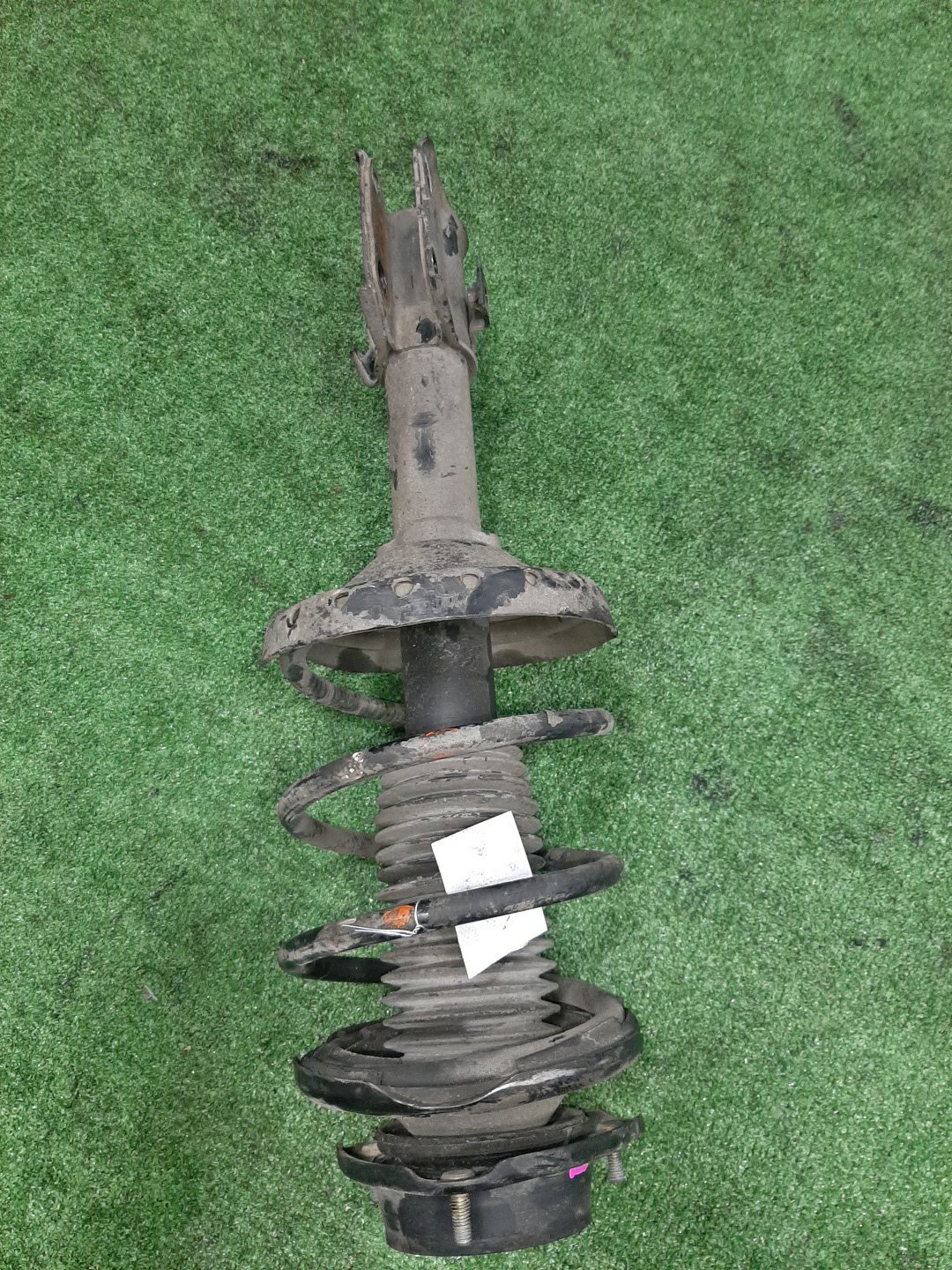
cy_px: 635
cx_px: 476
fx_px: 953
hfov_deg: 53.1
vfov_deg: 67.3
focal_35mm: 26
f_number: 1.7
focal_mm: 3.93
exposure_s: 1/33
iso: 167
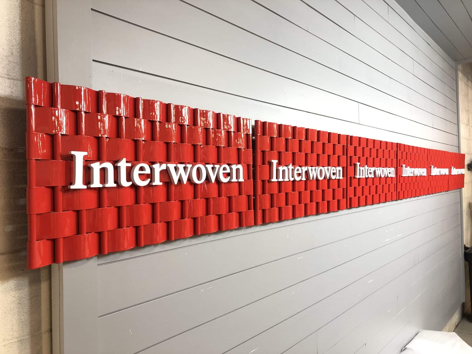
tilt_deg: -0.2
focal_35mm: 28
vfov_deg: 49.7
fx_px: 382
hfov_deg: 63.4
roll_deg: +1.5
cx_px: 236
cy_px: 177
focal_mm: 4
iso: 32
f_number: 1.8
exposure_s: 1/30
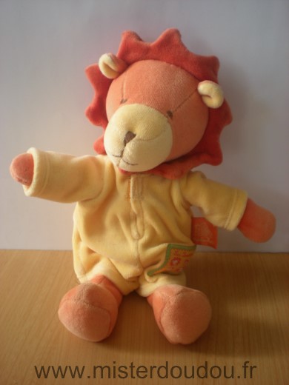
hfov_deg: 37.7
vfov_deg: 49.0
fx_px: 423
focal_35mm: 38
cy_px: 192
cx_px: 144
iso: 64
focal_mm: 6.3
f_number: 3.1
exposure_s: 1/53.2
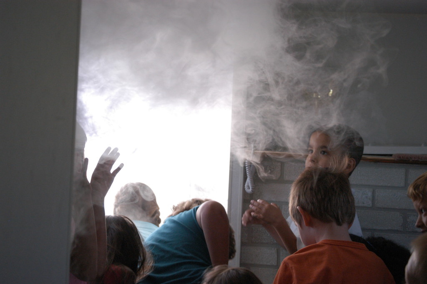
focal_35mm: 82
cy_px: 142
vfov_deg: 16.5
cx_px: 214
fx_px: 977
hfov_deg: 24.6
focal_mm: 55
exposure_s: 1/80
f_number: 4.5
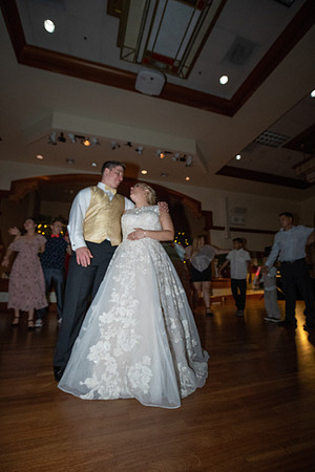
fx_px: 210
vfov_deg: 96.7
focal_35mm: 16
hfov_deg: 73.7
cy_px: 236
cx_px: 158
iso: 8000
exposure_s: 1/250
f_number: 5.6
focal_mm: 16
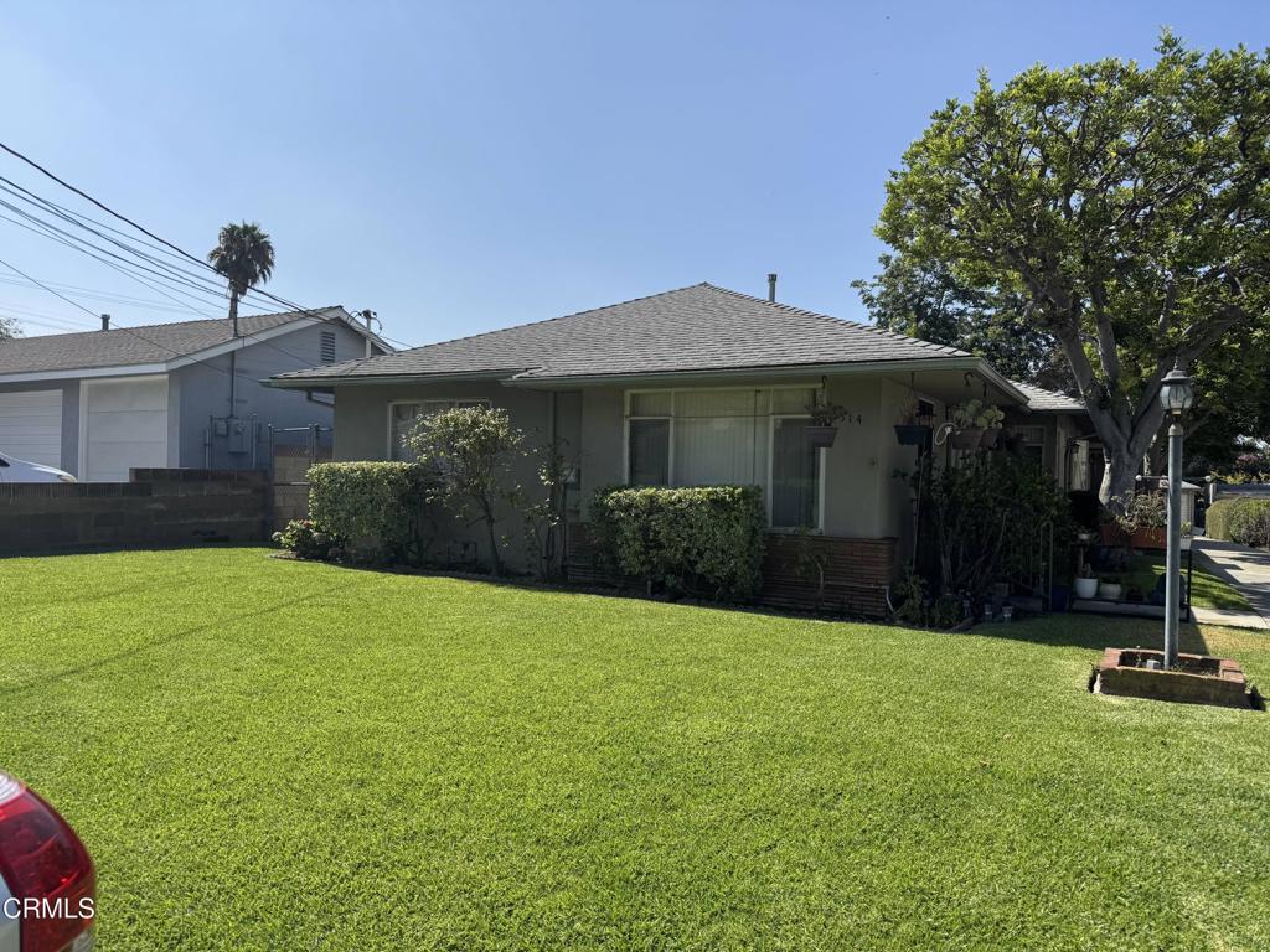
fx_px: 881
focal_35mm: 24
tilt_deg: -0.8
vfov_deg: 56.8
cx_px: 635
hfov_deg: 71.6
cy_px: 476
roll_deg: -1.3
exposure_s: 1/5348
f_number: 1.78
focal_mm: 6.76
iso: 80
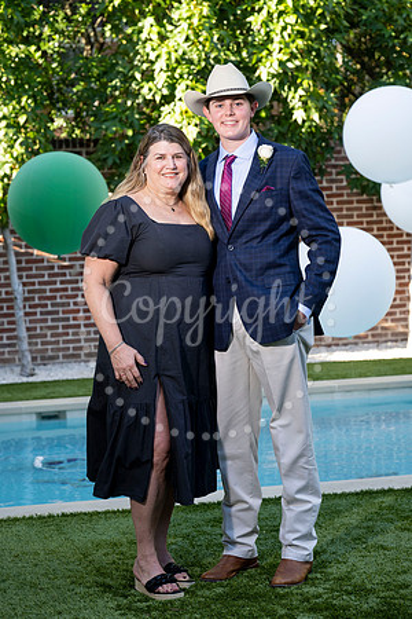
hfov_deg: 15.7
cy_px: 310
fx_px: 1493
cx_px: 206
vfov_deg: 23.4
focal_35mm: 87
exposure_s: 1/200
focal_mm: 87
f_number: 5
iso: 400
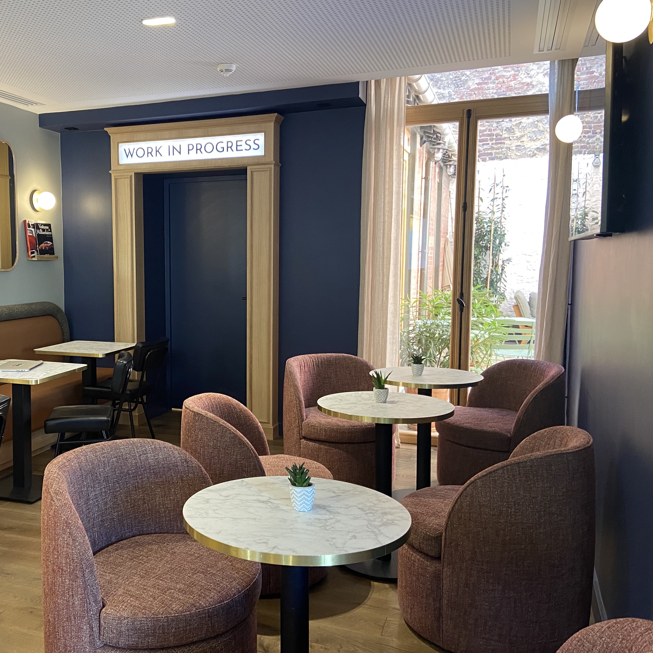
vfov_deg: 48.4
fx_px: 726
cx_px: 215
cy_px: 337
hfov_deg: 47.6
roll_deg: +1.4
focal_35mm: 34
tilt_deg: -7.2
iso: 160
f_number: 1.8
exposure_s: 1/50
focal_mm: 4.25
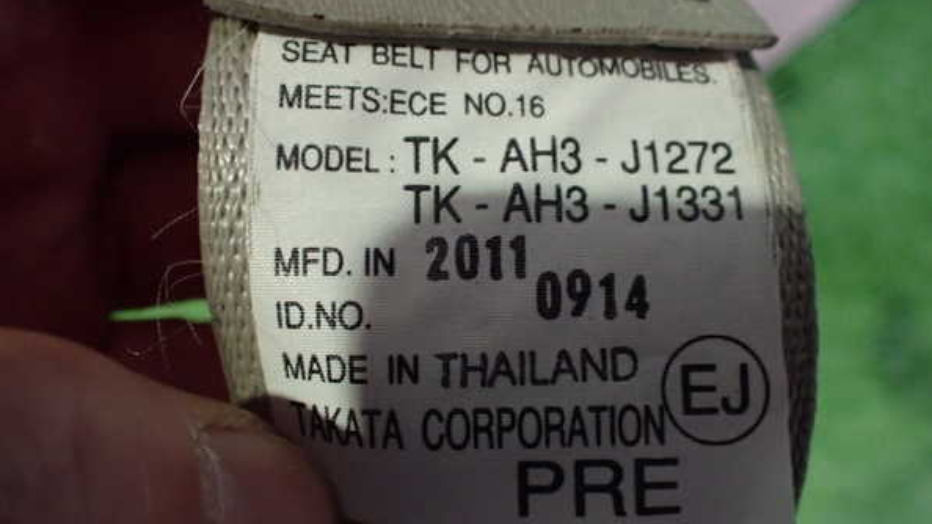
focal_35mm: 33
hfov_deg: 59.5
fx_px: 815
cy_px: 275
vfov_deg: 35.6
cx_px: 469
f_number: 2.3
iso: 800
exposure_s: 1/40
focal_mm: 5.4
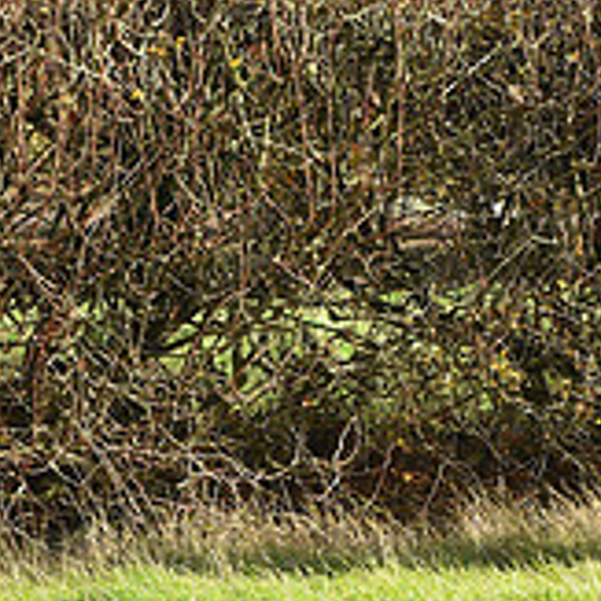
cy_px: 170
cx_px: 1047
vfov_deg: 3.7
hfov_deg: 3.7
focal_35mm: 468
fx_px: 9193
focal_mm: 155
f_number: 5.6
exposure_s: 1/1250
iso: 640
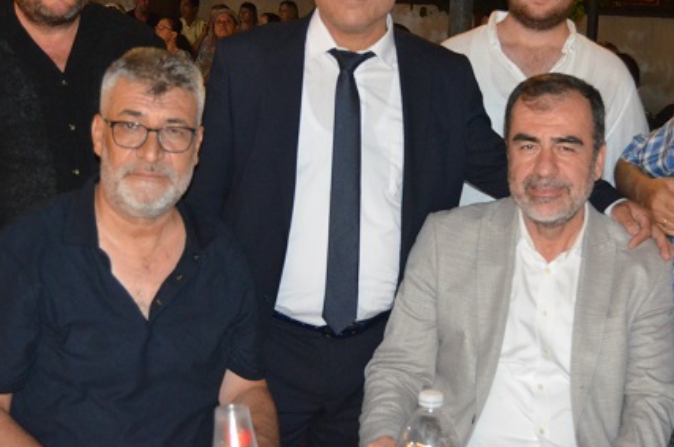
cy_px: 137
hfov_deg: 31.9
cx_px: 359
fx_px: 1177
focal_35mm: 63
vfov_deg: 21.4
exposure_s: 1/60
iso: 3200
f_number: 4
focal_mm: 28
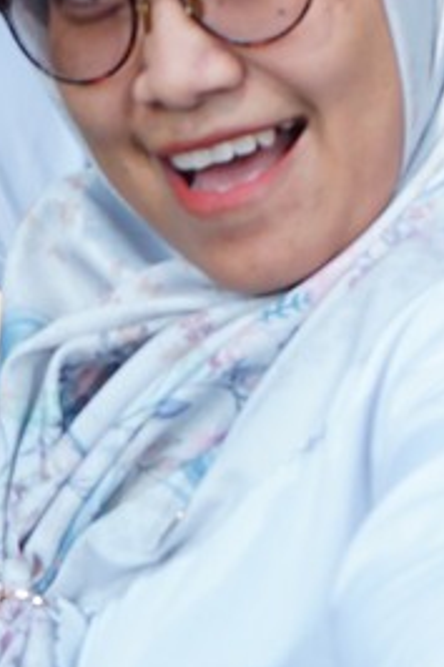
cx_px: 238
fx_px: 5853
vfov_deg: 6.5
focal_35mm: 316
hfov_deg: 4.3
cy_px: 755
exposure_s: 1/125
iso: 160
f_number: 6.3
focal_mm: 56
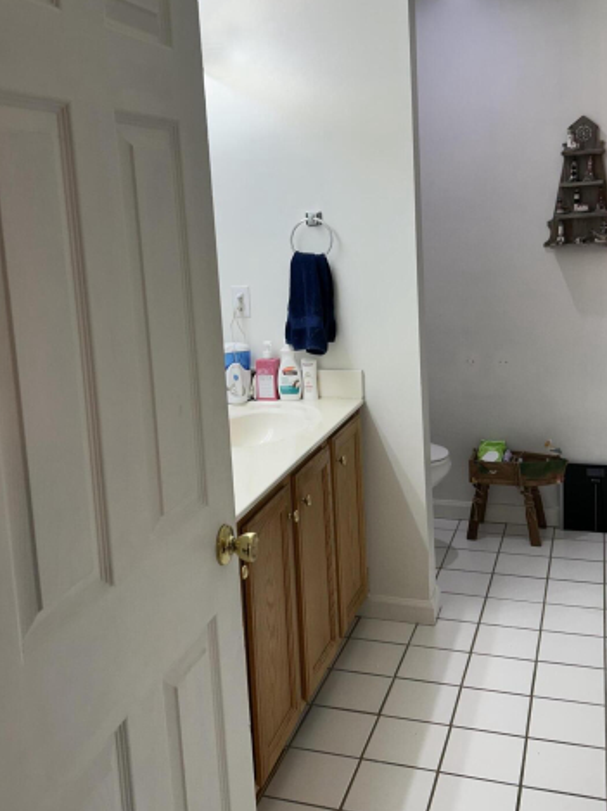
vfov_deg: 50.0
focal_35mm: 37
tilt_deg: -8.3
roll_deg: +2.0
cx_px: 313
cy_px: 340
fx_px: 866
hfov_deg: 38.6
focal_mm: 5.7
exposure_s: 1/120
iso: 40
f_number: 1.5
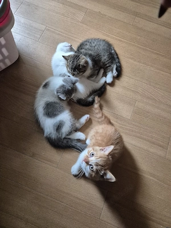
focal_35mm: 23
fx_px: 151
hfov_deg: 58.9
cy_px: 114
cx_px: 86
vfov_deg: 73.9
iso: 1600
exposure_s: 1/100
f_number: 1.8
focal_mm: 5.4
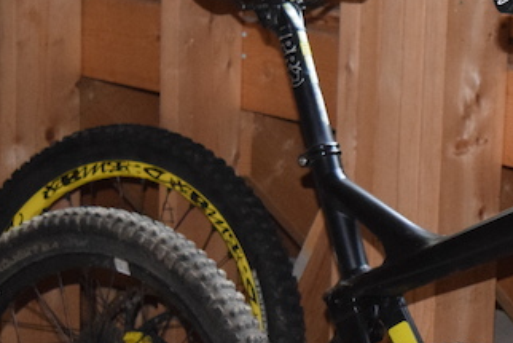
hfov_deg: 12.3
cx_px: 663
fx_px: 2309
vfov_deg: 8.5
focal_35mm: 162
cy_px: 267
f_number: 4.5
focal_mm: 34
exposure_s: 1/60
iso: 3200
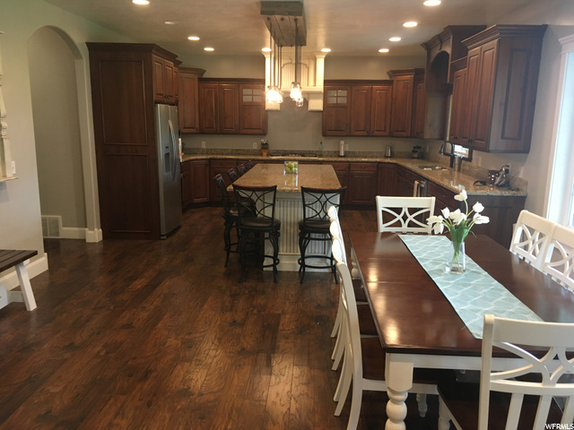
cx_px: 287
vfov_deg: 48.2
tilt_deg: -11.0
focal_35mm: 29
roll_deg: +0.2
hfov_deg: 61.7
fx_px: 481
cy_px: 215
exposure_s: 1/30
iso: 160
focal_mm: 4.15
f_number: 2.2
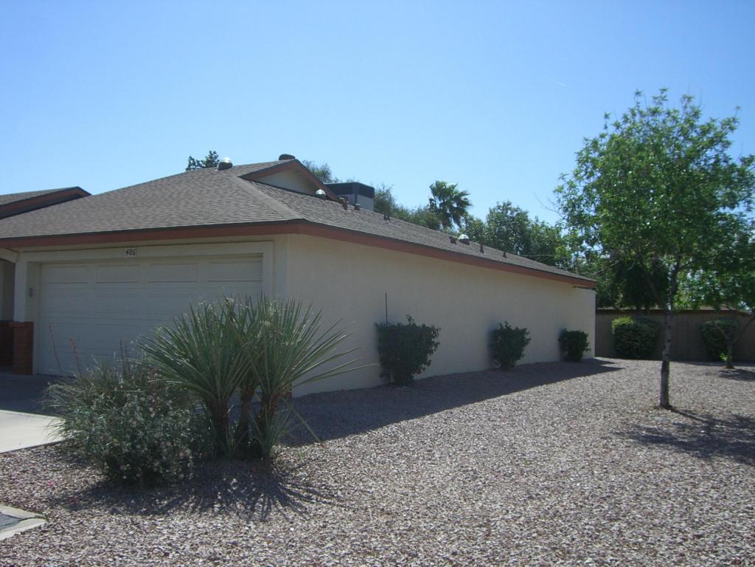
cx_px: 378
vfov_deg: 37.7
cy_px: 284
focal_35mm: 38
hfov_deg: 49.0
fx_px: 829
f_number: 4.3
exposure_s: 1/800
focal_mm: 6.2
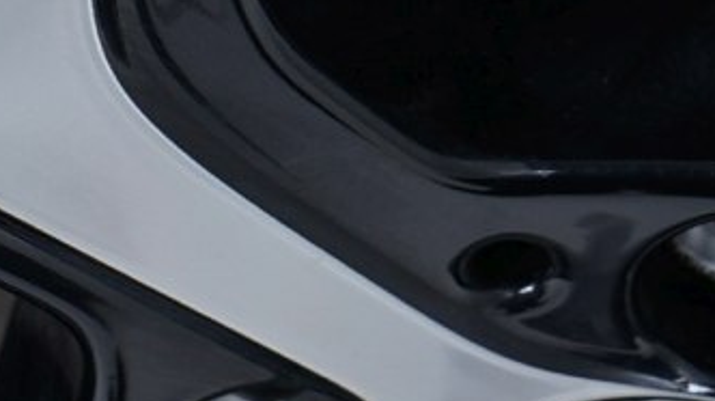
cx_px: 349
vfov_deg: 5.9
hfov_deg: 11.1
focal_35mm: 194
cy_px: -641
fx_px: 3674
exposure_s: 1/100
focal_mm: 32
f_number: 7.1
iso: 250
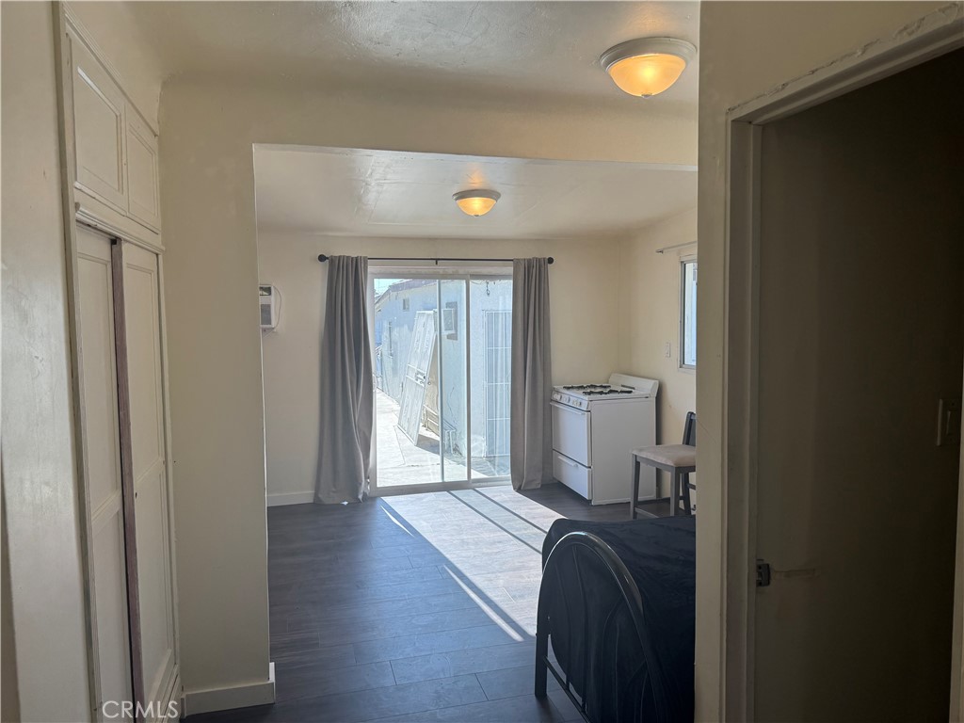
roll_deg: -0.6
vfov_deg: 56.8
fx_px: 668
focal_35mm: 24
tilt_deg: -3.6
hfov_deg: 71.6
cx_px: 482
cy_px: 362
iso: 80
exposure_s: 1/639
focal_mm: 6.76
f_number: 1.78
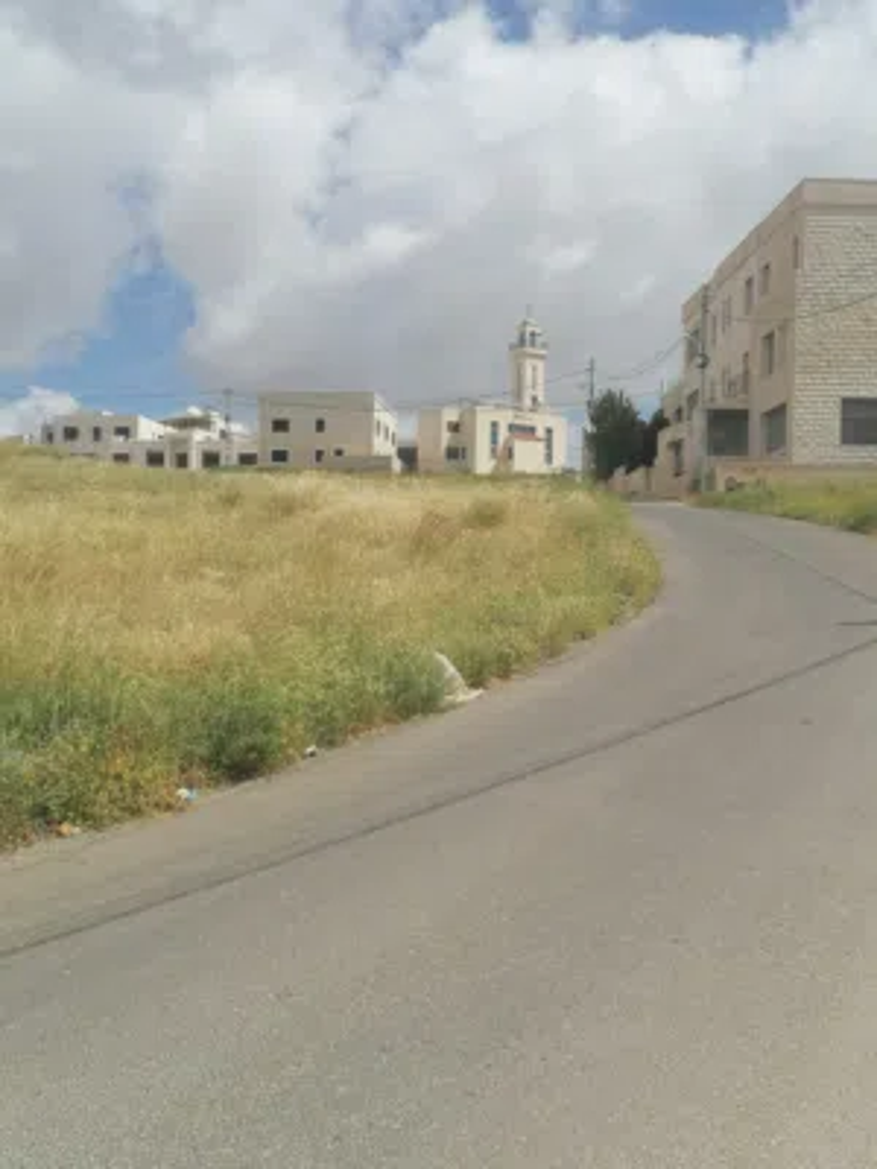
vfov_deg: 52.6
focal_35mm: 35
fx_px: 1182
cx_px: 438
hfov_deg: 40.7
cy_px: 584
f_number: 1.8
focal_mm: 5.3
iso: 50
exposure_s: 1/1965
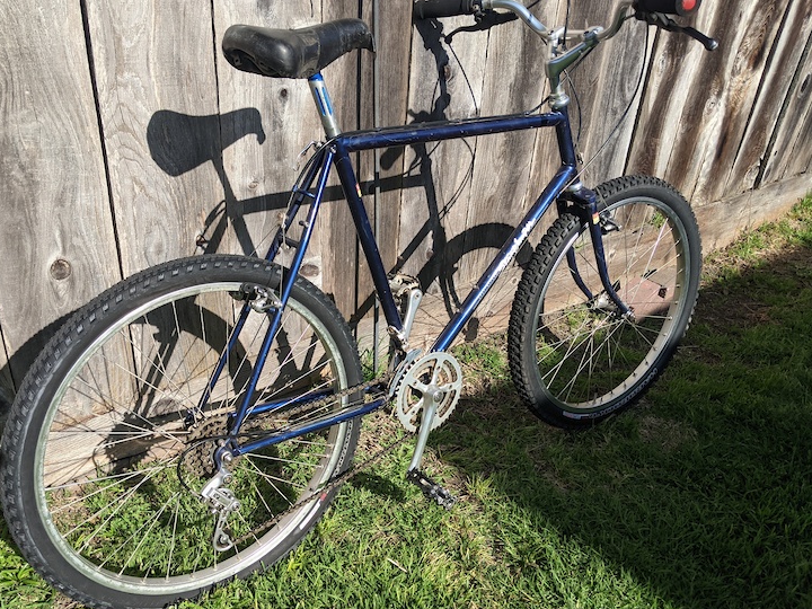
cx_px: 368
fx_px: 704
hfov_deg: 59.9
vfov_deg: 46.8
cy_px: 302
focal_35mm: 30
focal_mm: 4.44
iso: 44
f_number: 1.8
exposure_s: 1/1949
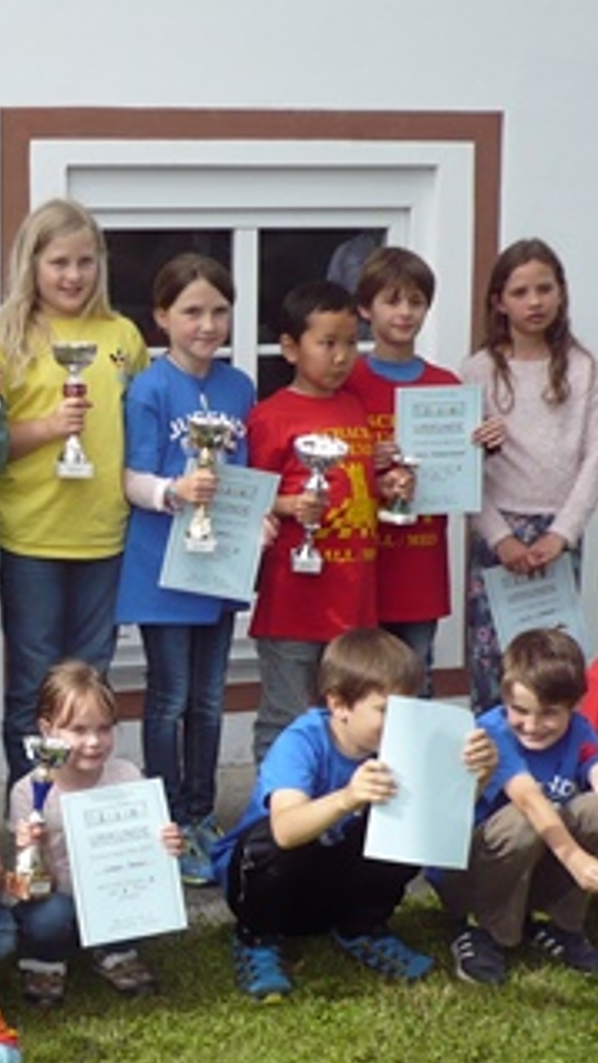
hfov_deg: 16.3
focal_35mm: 72
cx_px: -50
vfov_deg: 29.3
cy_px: 638
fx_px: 2029
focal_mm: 5.8
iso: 100
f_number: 2.8
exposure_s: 1/400
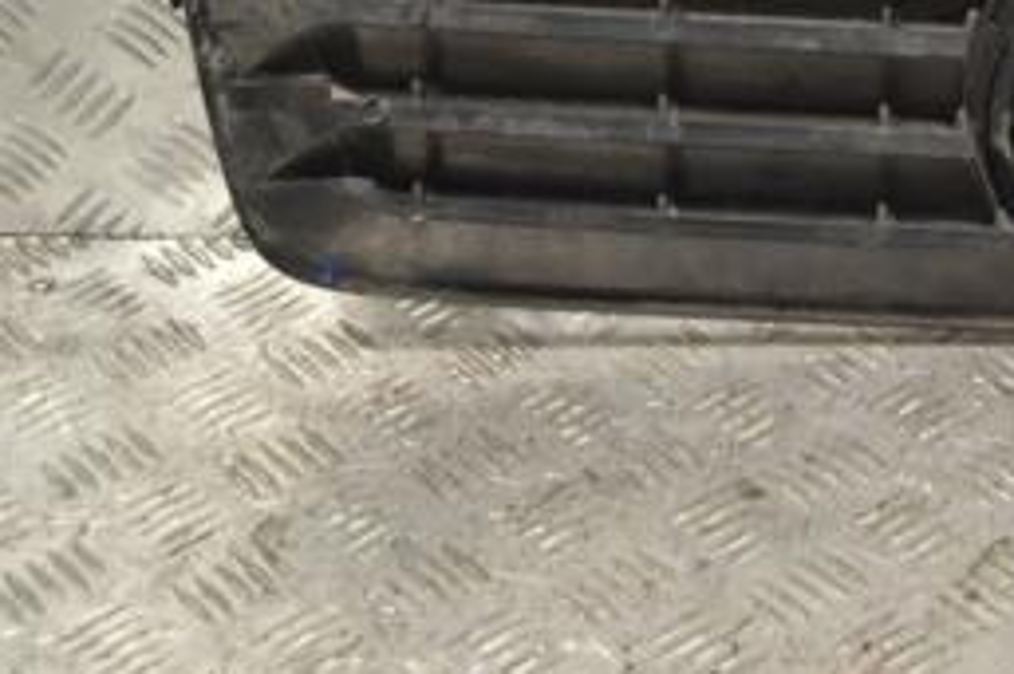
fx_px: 2955
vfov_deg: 12.8
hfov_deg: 18.6
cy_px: -95
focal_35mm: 105
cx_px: 1168
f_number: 4.5
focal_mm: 30
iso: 400
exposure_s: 1/60
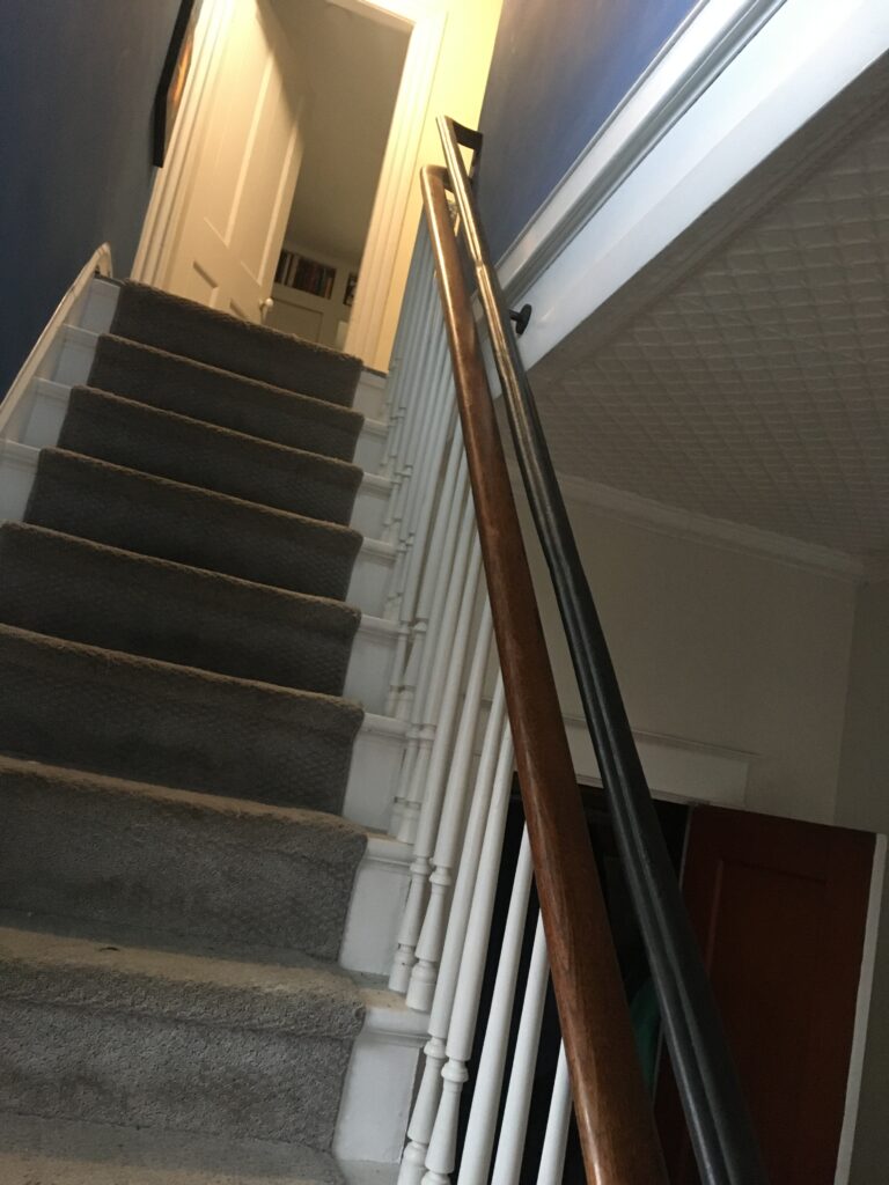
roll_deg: -11.1
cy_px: 592
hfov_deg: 48.2
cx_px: 444
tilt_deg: +9.3
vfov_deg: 61.7
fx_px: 993
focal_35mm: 29
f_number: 2.2
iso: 200
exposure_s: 1/15
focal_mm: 4.15
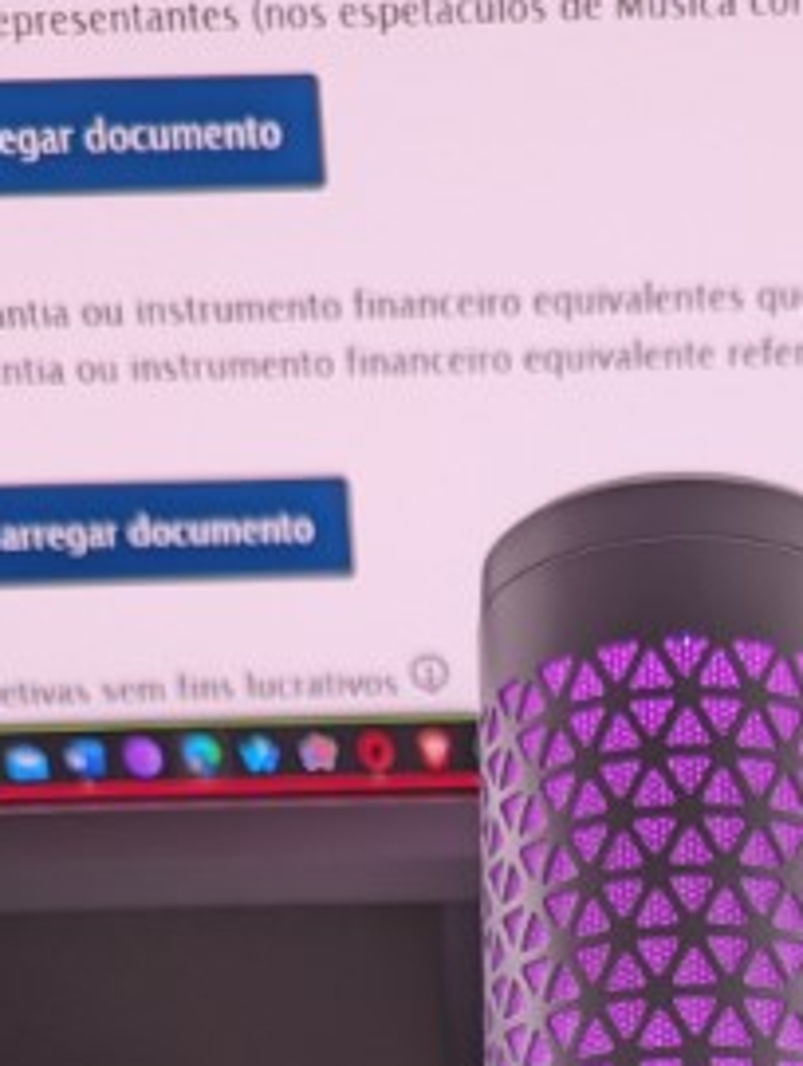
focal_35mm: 68
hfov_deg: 21.3
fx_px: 2098
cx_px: 685
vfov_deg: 24.4
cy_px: 1440
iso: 30
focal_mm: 6.9
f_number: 1.68
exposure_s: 1/31.1
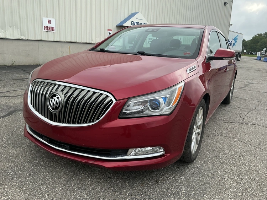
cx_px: 134
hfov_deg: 63.4
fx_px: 216
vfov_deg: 49.8
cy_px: 100
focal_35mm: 28
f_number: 1.8
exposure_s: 1/683
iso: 25
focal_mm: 3
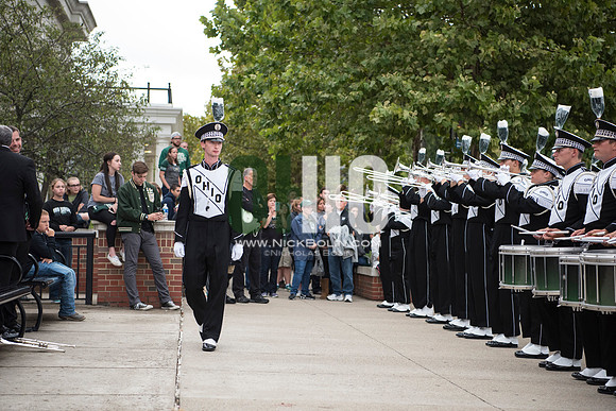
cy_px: 206
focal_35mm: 70
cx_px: 308
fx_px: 1198
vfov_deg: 19.5
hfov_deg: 28.8
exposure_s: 1/320
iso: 1600
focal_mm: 70
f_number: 3.5
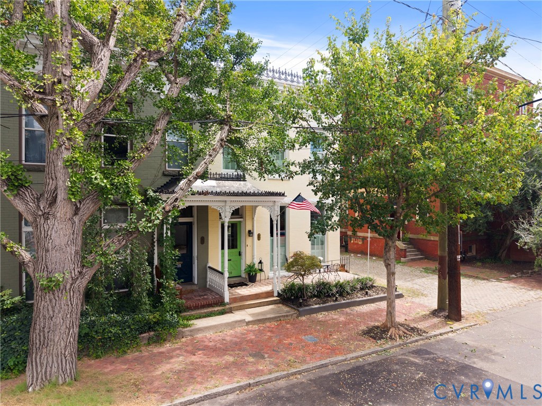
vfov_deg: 56.8
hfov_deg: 71.6
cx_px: 271
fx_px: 376
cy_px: 203
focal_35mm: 24
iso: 100
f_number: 1.8
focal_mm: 8.67
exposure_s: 1/800
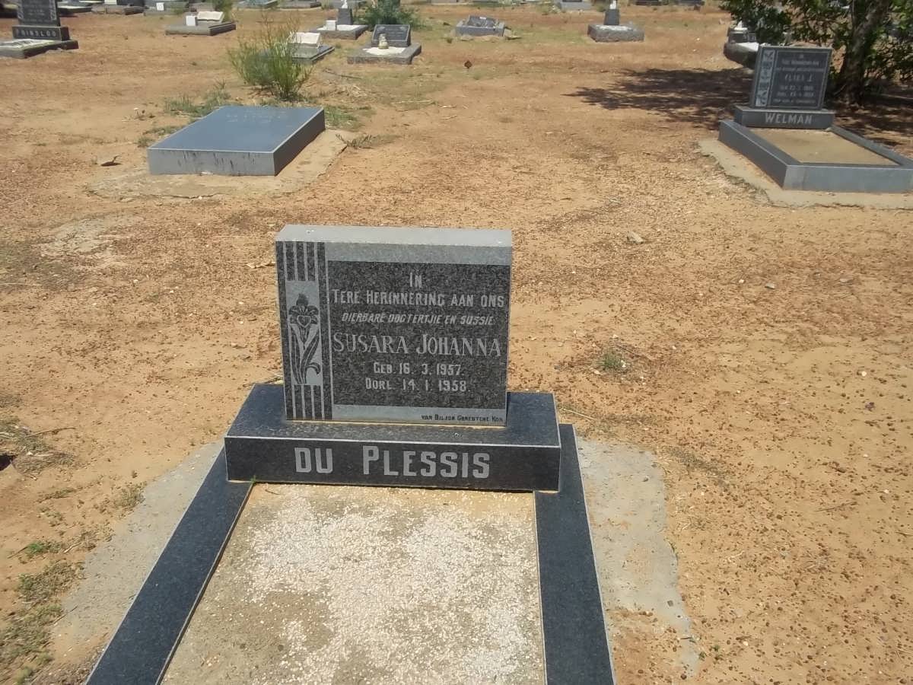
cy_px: 342
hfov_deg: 56.8
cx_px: 456
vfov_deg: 44.2
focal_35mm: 32
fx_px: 844
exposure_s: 1/500
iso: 80
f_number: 5.5
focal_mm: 5.7
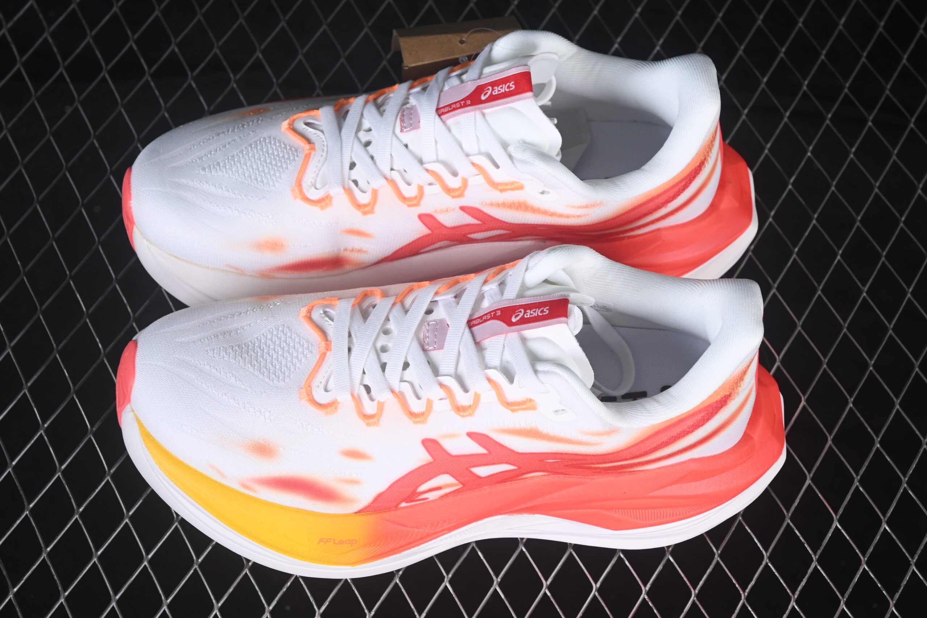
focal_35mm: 75
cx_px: 464
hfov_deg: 27.0
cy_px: 309
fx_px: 1931
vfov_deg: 18.2
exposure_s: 1/80
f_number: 7.1
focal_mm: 50
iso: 160
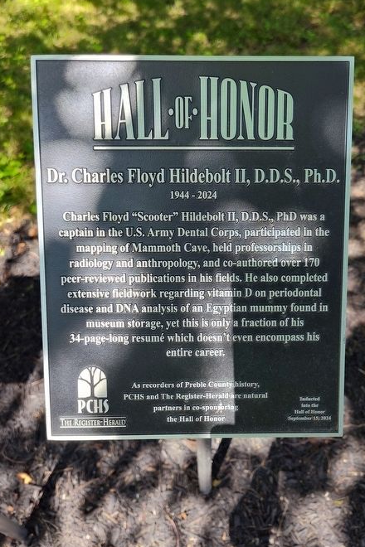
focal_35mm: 29
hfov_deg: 44.7
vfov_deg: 63.5
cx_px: 222
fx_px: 441
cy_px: 245
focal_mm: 5.56
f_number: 1.8
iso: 100
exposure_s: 1/256
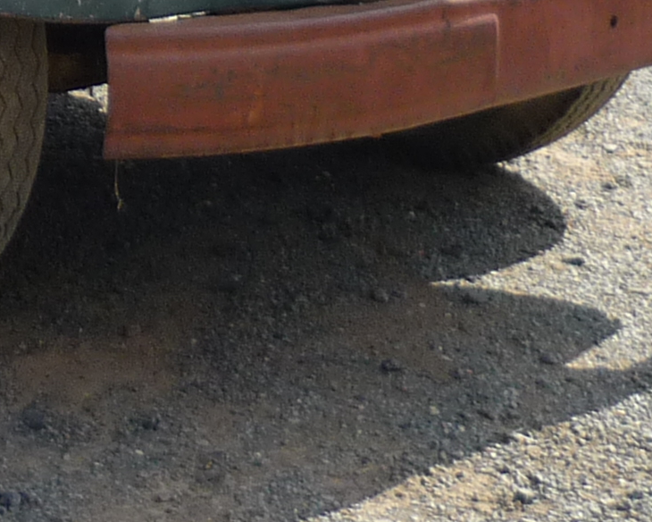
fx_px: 2779
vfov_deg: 10.0
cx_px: -437
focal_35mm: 144
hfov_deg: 12.5
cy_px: -503
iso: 100
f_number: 8
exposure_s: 1/125
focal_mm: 5.5
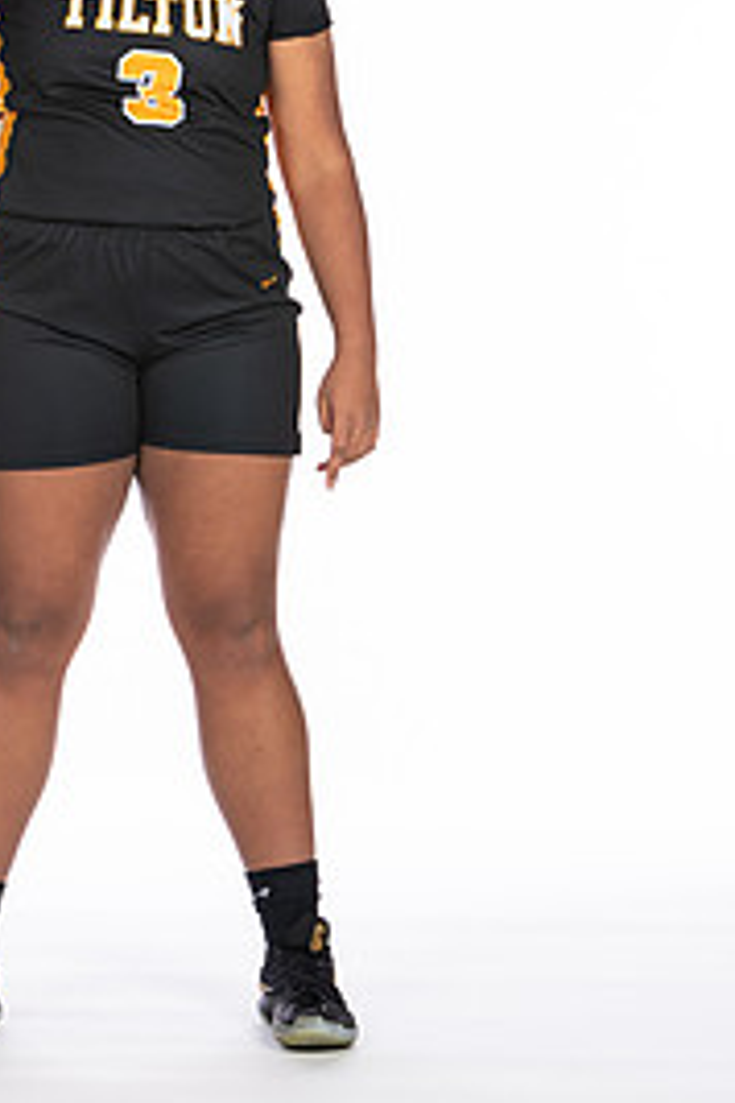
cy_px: 227
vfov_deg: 11.6
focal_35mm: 177
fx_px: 5420
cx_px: 198
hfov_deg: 7.8
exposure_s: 1/100
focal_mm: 70
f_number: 5
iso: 100
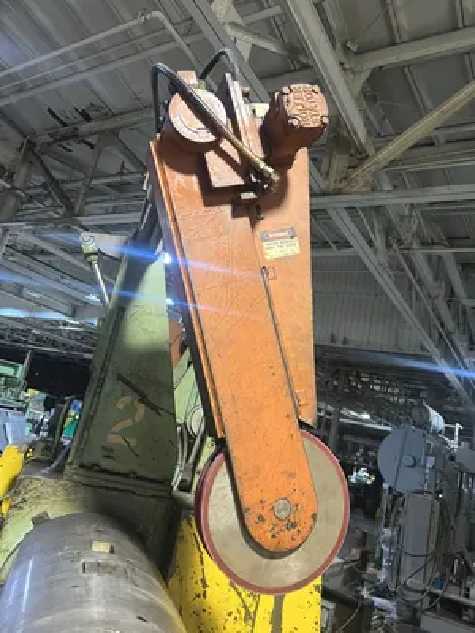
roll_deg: -11.4
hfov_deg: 53.1
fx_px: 476
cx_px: 238
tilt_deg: +13.5
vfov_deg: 67.3
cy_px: 316
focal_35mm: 26
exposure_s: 1/60
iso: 320
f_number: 1.5
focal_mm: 5.7
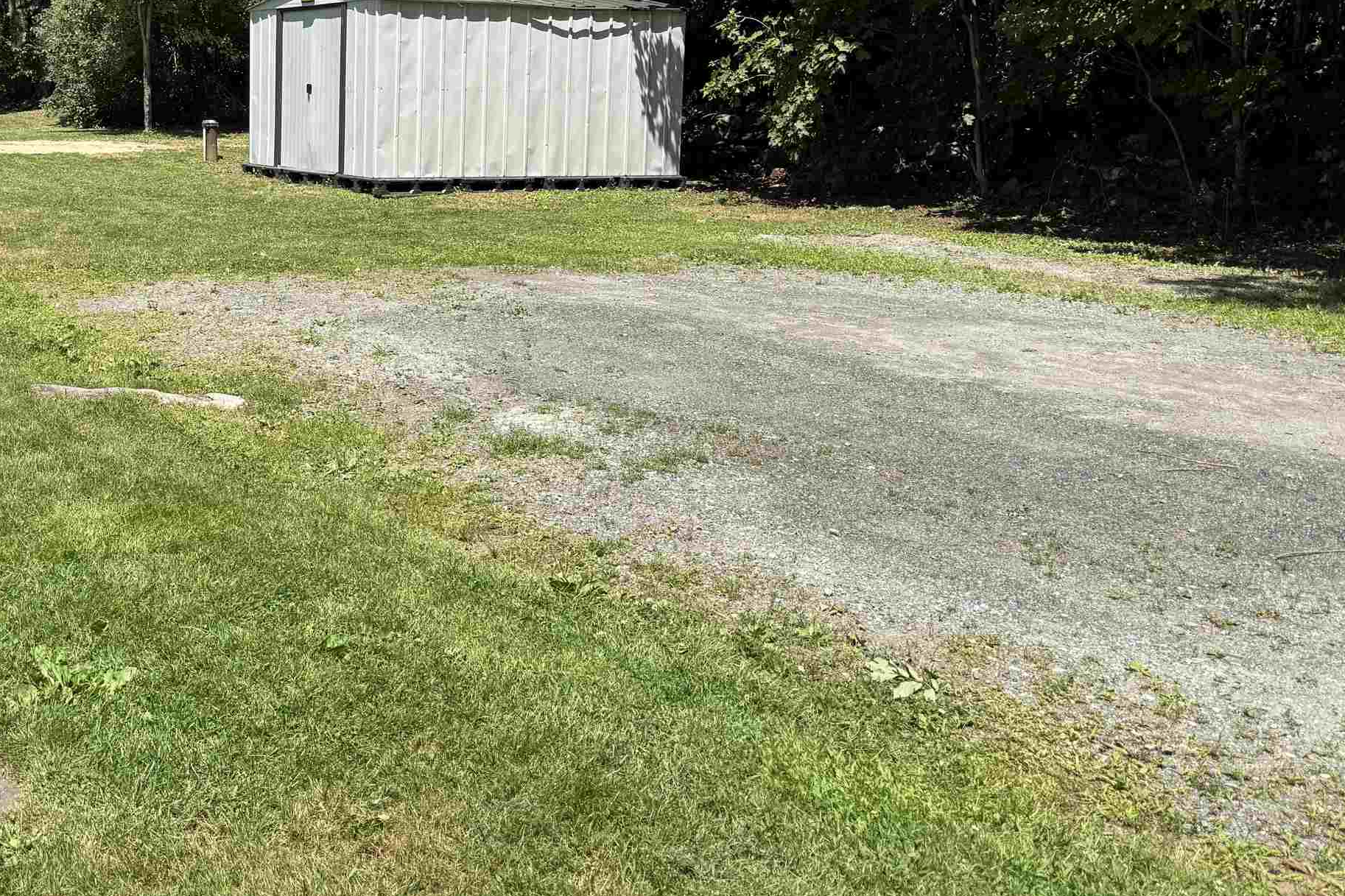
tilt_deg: -4.7
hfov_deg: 44.1
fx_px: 1569
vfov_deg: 31.0
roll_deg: -0.4
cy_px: 163
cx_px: 267
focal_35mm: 42
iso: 80
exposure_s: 1/3247
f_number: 1.78
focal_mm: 6.76
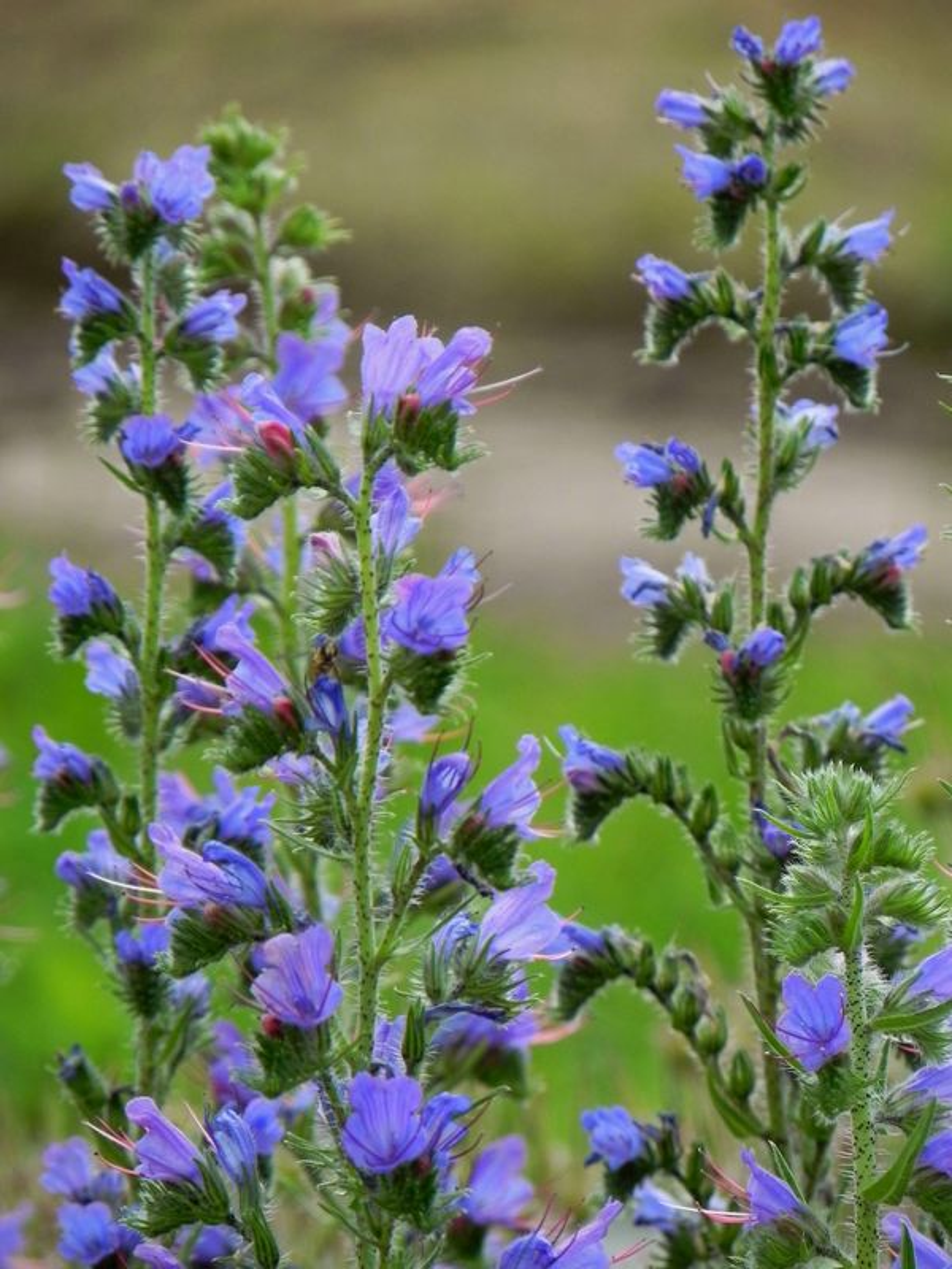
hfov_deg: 3.1
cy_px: 634
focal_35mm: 481
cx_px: 476
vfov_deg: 4.1
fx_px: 17638
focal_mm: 85.6
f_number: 5
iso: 160
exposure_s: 1/400
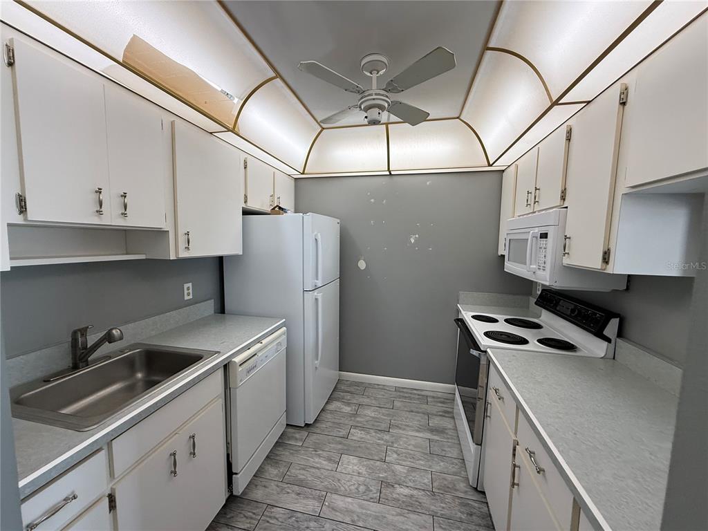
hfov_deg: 102.1
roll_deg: +0.3
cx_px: 354
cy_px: 266
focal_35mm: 14
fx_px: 286
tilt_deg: -3.6
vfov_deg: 85.7
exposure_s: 1/120
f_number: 2.2
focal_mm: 2.22
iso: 160
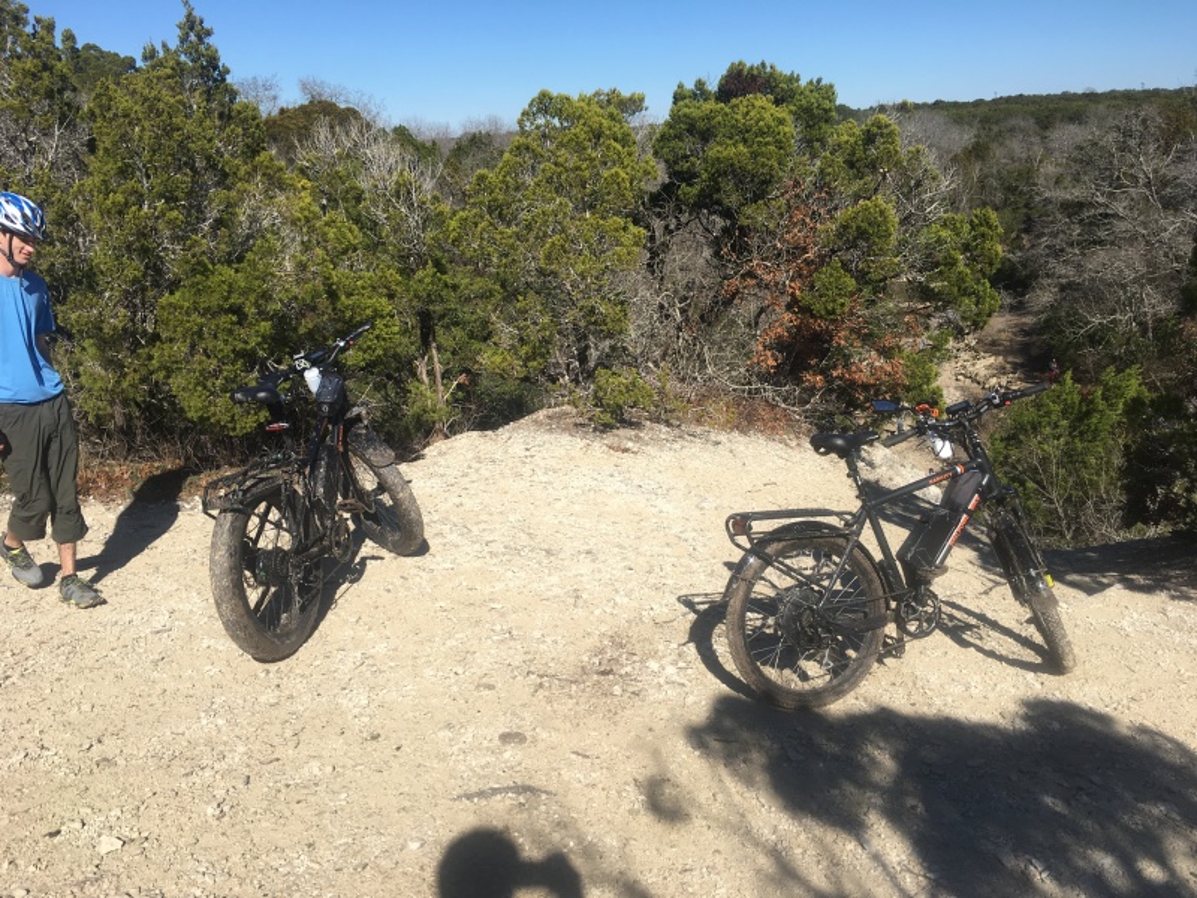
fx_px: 1003
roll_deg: +3.6
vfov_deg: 48.2
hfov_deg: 61.7
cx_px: 598
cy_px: 449
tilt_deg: -16.6
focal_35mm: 29
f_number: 2.2
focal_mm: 4.15
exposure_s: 1/1832
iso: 25
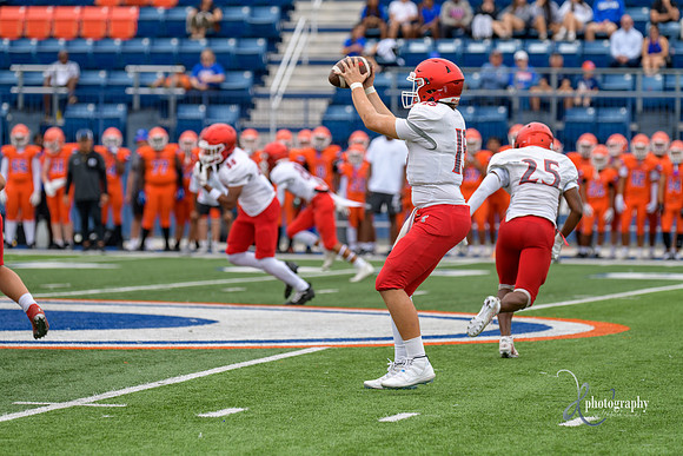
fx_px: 3985
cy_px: 228
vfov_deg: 6.5
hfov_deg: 9.8
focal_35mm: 210
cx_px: 342
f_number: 3.5
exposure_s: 1/800
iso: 450
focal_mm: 210
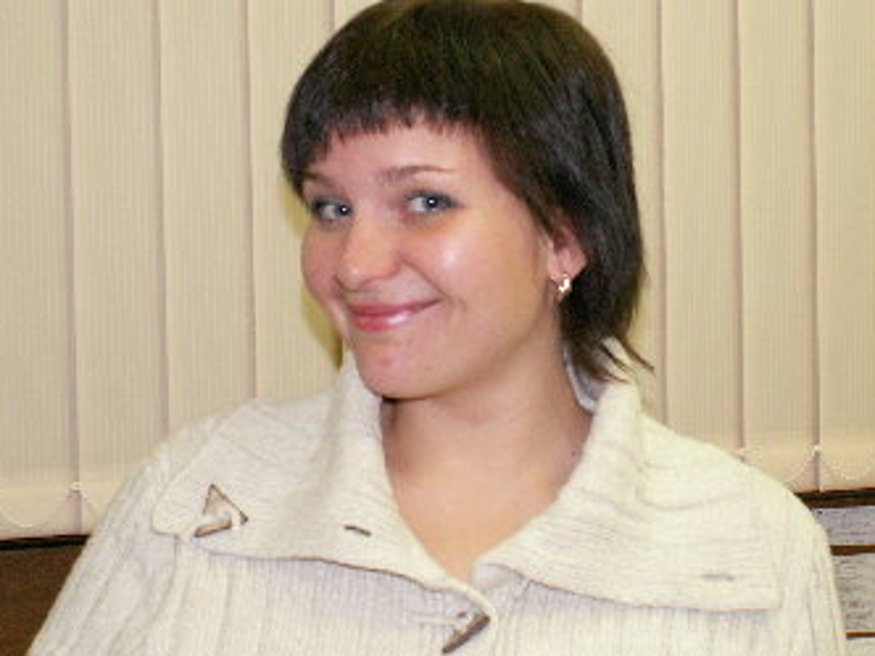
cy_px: 287
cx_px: 424
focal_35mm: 82
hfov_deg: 23.8
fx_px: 2073
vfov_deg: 18.0
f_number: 3.2
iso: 160
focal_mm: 11.42
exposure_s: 1/40
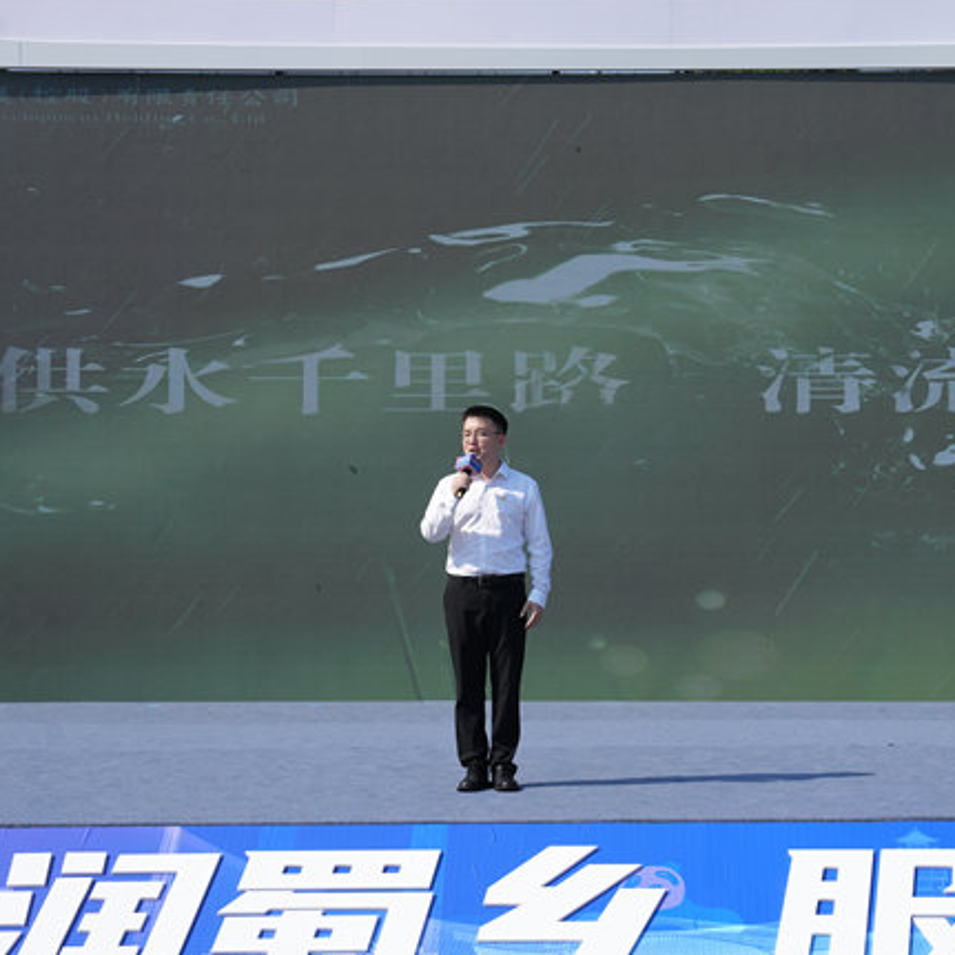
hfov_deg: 23.3
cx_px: 631
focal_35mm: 74
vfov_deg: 23.4
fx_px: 2310
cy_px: 479
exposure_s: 1/400
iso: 100
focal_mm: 50
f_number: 6.3
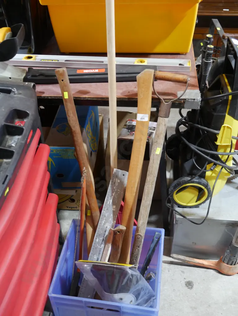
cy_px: 158
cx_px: 119
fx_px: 348
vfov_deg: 49.0
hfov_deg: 37.8
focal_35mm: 38
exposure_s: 1/60
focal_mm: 19
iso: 1000
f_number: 4.1
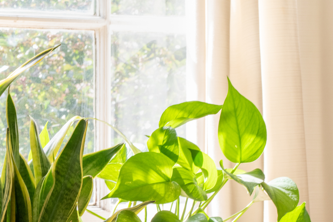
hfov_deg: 12.5
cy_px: 161
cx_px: 19
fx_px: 1508
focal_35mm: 163
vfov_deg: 8.4
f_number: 11
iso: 500
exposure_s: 1/60
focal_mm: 50
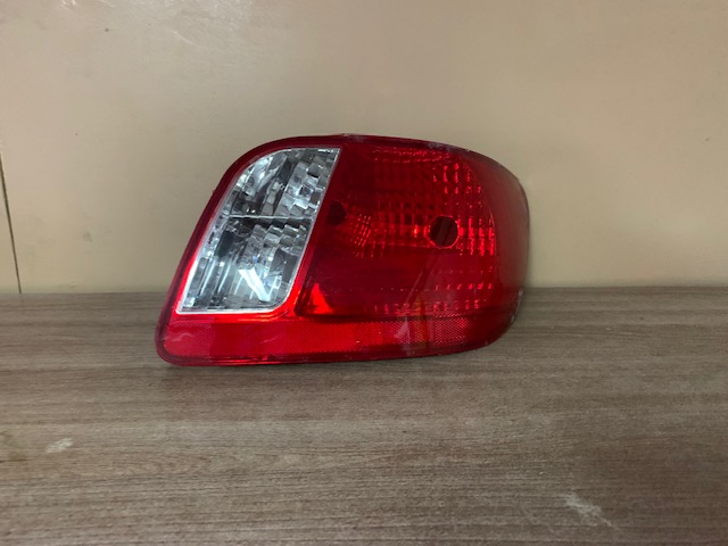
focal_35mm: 26
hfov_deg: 67.3
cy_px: 273
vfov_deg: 53.1
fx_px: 547
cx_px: 364
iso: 640
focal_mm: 4.25
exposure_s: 1/30
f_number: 1.8
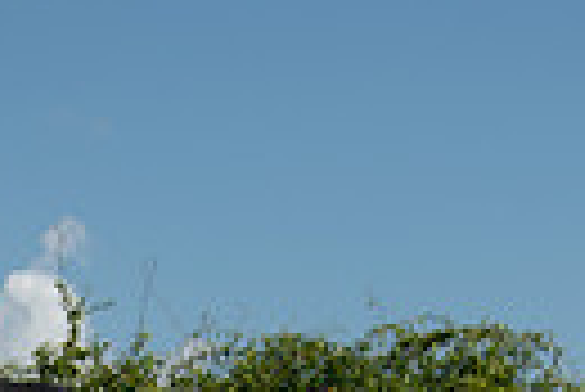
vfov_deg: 7.6
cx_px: 22
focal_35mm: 172
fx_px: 2798
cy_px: 809
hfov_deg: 11.8
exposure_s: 1/4000
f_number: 4
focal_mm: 38
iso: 200
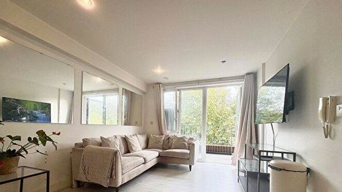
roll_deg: -0.8
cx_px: 164
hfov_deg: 99.3
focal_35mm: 16
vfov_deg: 65.5
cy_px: 126
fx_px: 145
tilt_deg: +0.7
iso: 64
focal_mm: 2.22
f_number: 2.2
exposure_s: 1/143
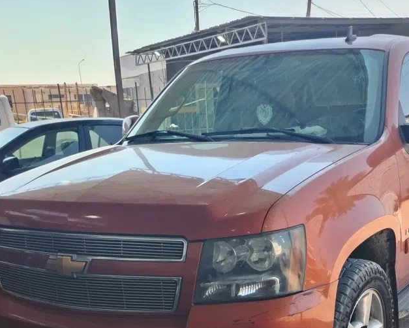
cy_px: 381
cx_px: 259
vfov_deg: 26.7
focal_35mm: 51
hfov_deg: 36.4
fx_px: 618
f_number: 1.75
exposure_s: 1/900
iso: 616
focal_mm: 5.25
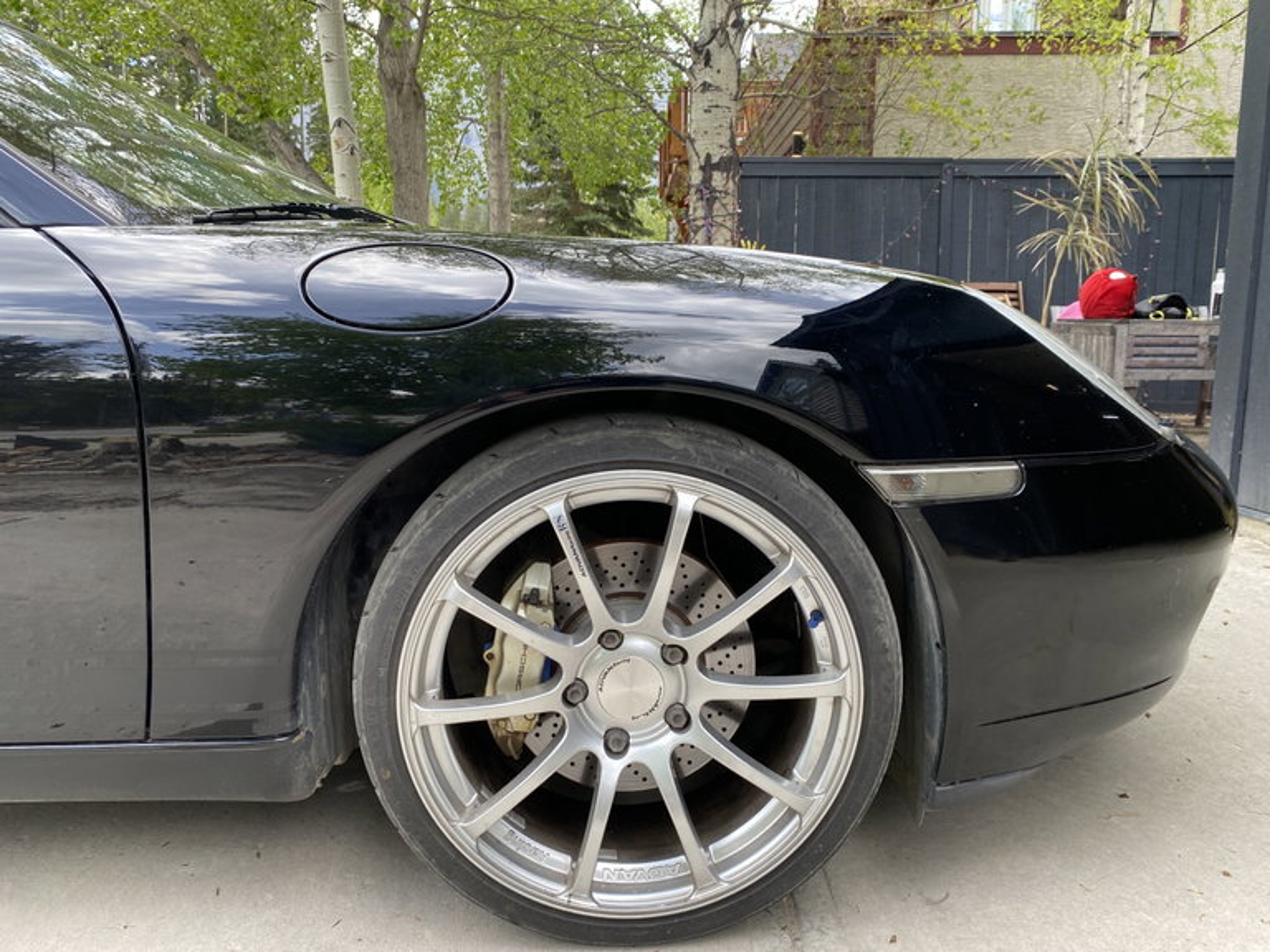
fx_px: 954
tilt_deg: -9.1
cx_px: 635
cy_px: 476
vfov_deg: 53.1
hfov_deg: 67.3
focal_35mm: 26
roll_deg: +1.7
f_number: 1.8
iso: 32
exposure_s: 1/198
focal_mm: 4.25
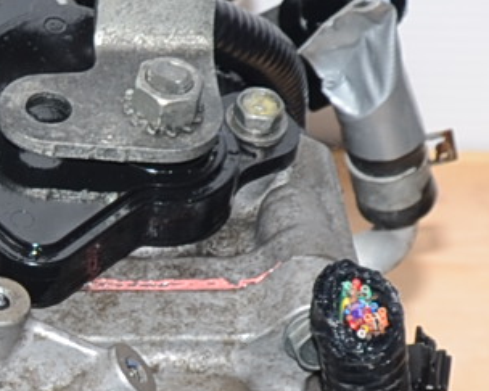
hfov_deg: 6.4
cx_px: -420
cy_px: 449
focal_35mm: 296
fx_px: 4282
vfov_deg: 5.2
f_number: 6.3
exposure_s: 1/60
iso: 100
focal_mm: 26
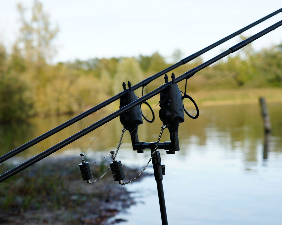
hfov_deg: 26.3
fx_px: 601
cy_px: 138
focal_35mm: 72
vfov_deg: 21.2
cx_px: 95
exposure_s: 1/160
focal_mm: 50
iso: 100
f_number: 5
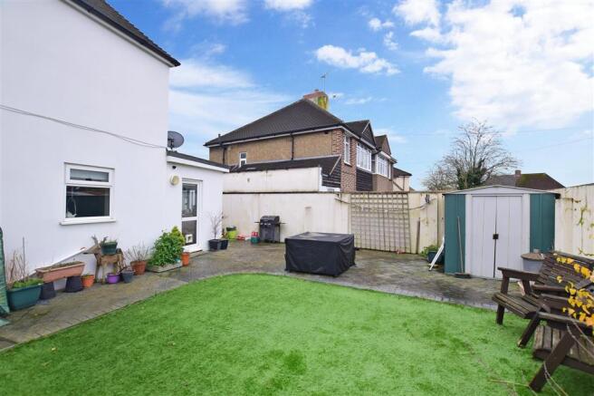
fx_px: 247
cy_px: 198
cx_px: 297
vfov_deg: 77.3
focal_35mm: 15
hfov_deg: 100.4
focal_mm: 10
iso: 400
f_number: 7.1
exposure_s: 1/100
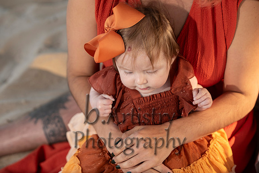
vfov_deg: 12.5
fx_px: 792
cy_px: 86
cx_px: 130
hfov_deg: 18.6
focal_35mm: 110
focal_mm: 110
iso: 160
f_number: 4
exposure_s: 1/250
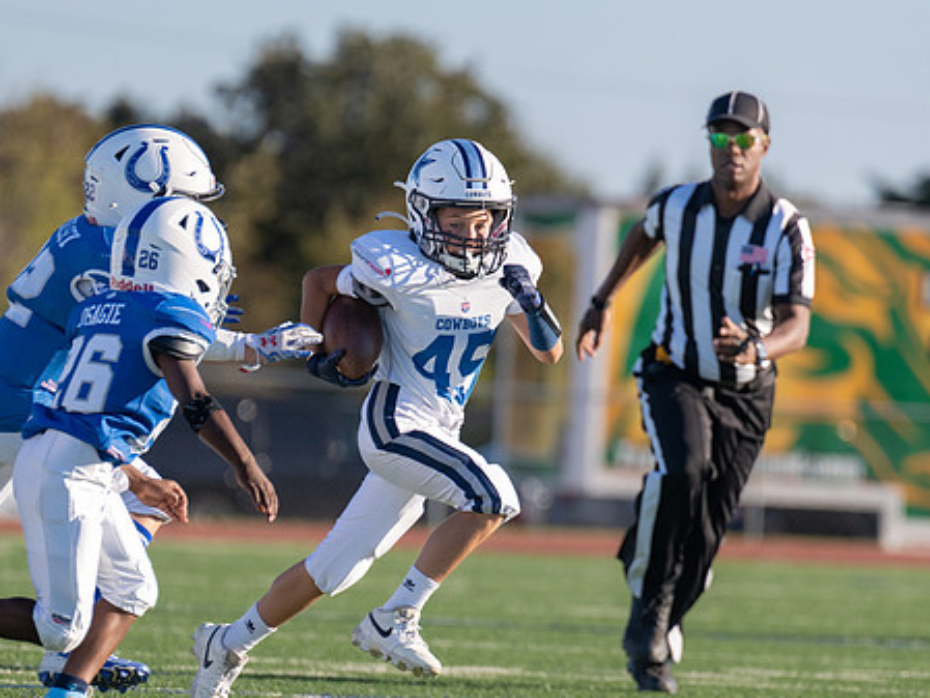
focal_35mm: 538
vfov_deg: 2.8
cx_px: 537
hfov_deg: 3.7
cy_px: 475
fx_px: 14458
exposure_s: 1/1600
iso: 200
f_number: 4
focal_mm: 280
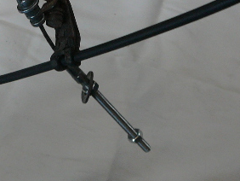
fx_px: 645
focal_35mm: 93
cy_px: 44
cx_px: 11
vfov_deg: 15.8
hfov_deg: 20.5
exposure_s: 1/60
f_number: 2.8
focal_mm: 5.2
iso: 100
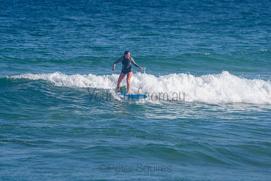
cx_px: 115
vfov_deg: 2.2
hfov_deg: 3.4
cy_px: 75
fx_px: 4617
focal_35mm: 613
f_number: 5.6
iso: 180
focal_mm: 500
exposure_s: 1/2000
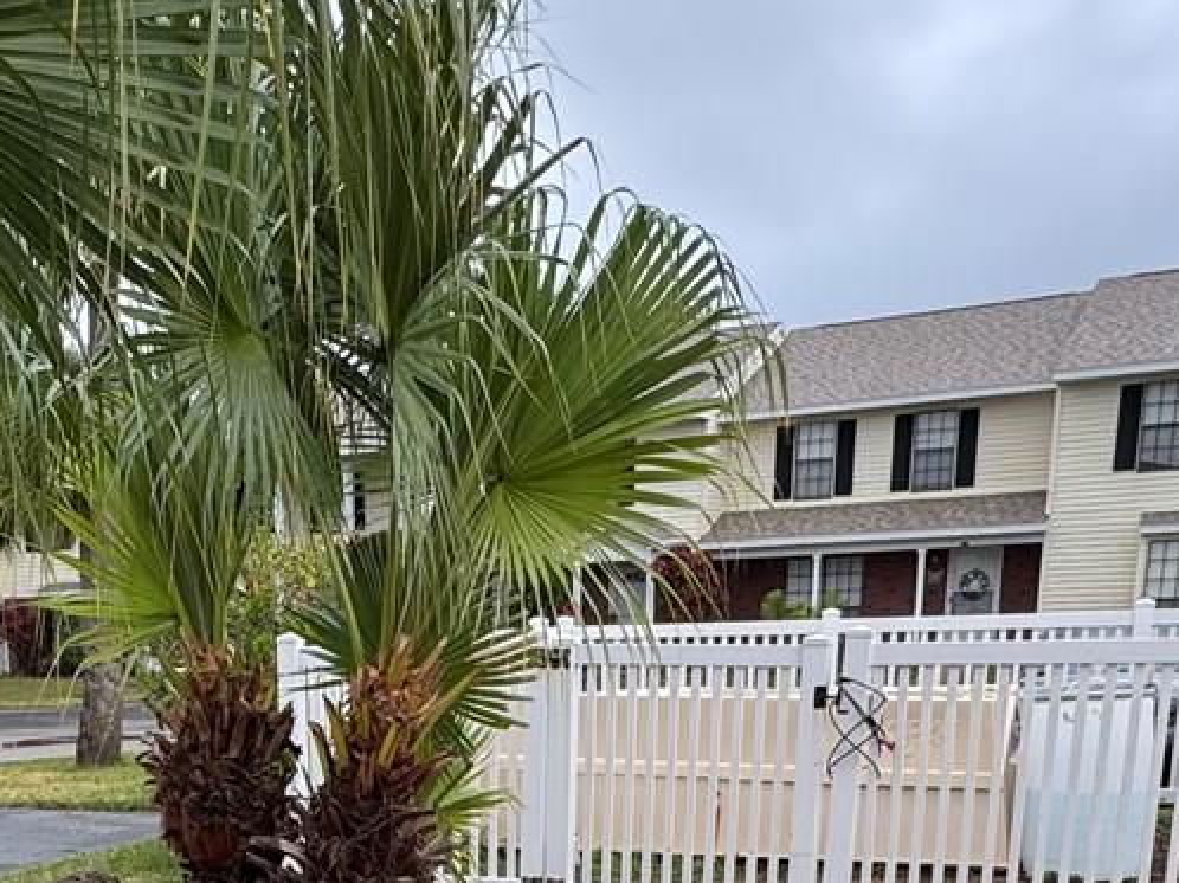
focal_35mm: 45
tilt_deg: -15.3
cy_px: 1061
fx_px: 1532
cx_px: 322
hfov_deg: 41.1
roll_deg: +2.2
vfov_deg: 28.1
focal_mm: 2.22
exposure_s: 1/196
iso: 40
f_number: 2.2
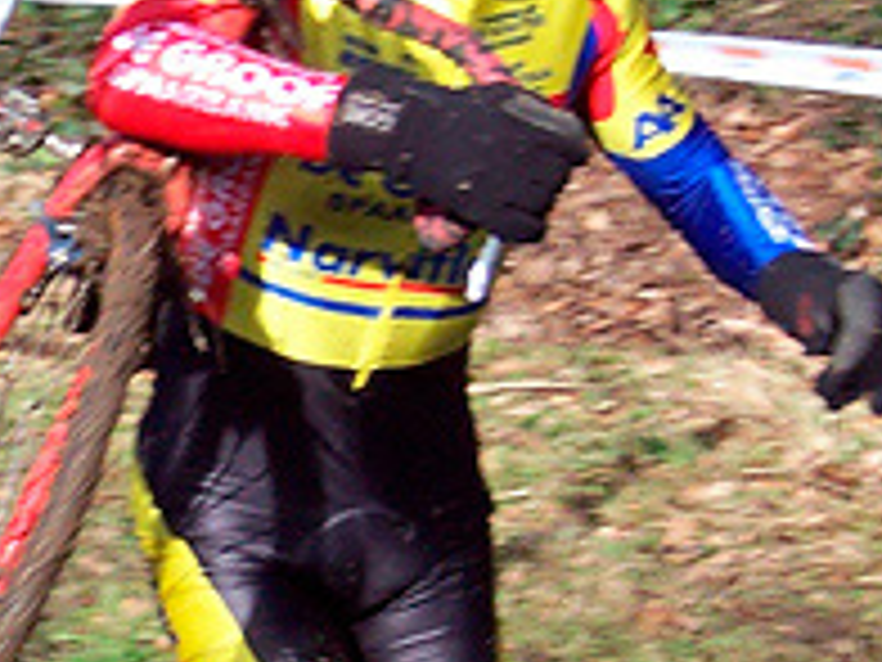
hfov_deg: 7.2
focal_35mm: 273
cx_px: -194
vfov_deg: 5.4
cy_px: 266
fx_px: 6956
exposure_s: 1/250
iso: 100
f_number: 5.6
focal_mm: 14.8
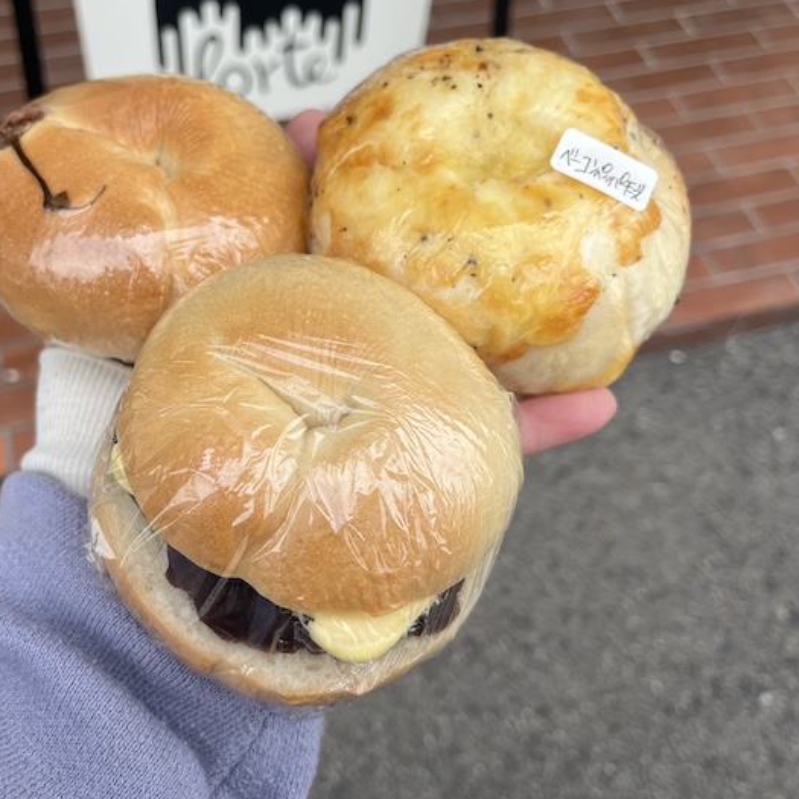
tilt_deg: -55.8
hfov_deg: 46.8
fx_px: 914
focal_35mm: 35
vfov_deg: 47.2
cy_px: 365
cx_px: 300
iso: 50
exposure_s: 1/1212
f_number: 1.6
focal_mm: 5.1
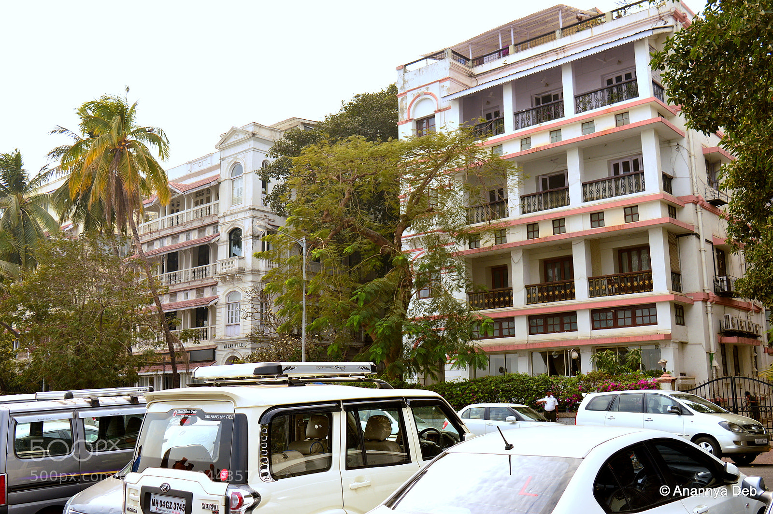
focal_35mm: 36
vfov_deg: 36.8
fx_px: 772
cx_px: 386
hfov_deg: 53.2
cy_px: 257
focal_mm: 24
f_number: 5.6
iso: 100
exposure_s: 1/250
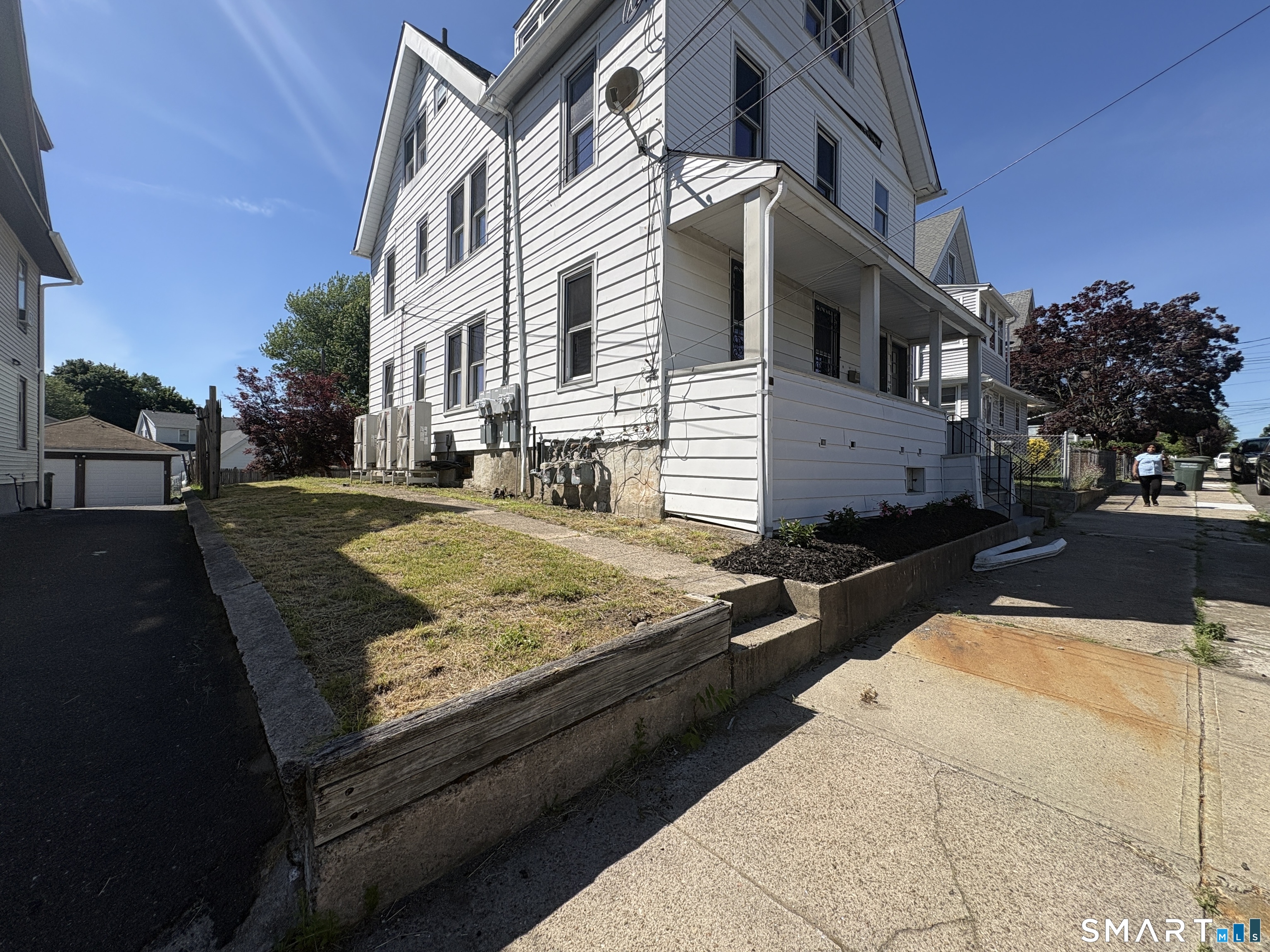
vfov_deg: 85.7
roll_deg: -0.6
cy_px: 476
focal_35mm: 14
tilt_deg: +0.7
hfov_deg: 102.1
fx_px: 514
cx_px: 635
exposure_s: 1/2494
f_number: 2.2
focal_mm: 2.22
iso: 50
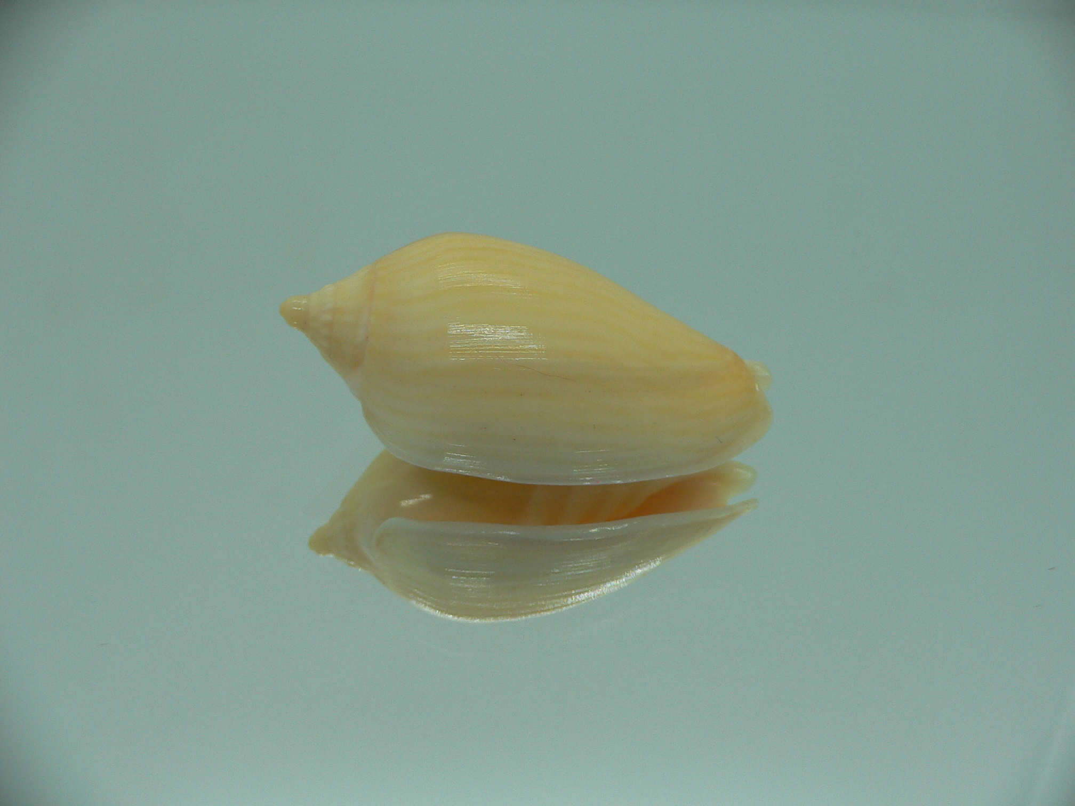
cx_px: 538
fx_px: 1087
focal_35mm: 35
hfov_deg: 52.6
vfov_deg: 40.7
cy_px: 403
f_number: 2.8
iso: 80
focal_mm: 4.6
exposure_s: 1/80
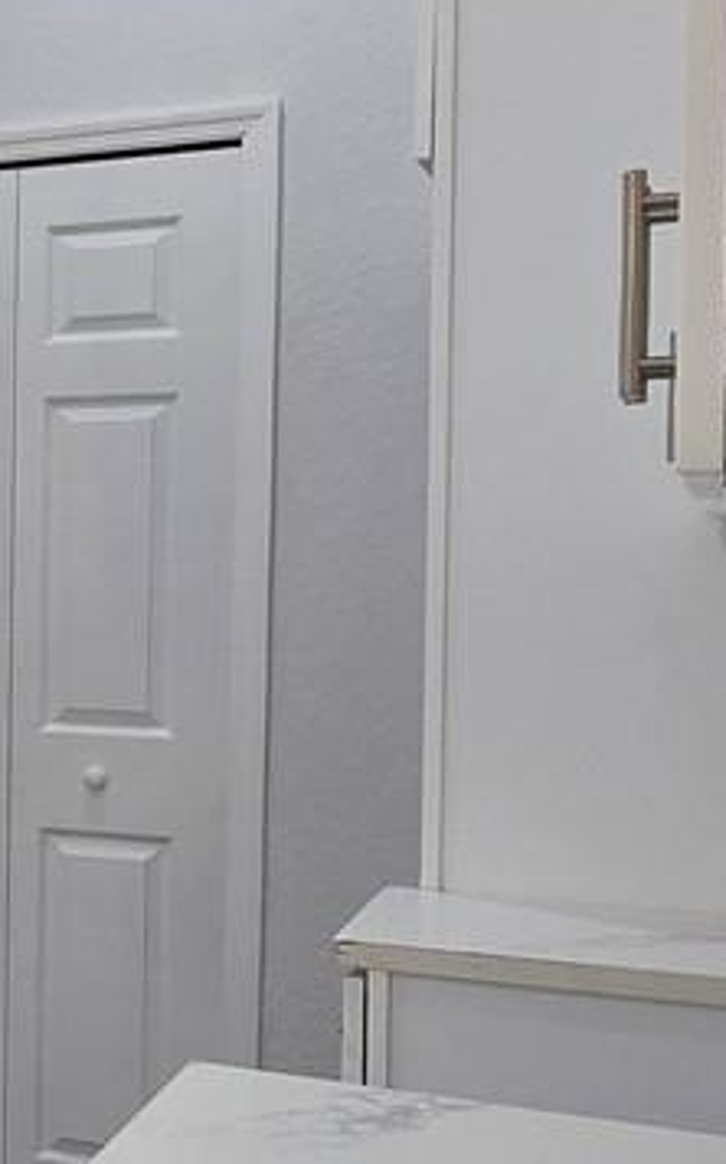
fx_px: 1966
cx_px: -942
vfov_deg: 33.0
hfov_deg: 14.7
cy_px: 615
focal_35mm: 62
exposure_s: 1/60
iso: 50
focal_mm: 2.2
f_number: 2.2
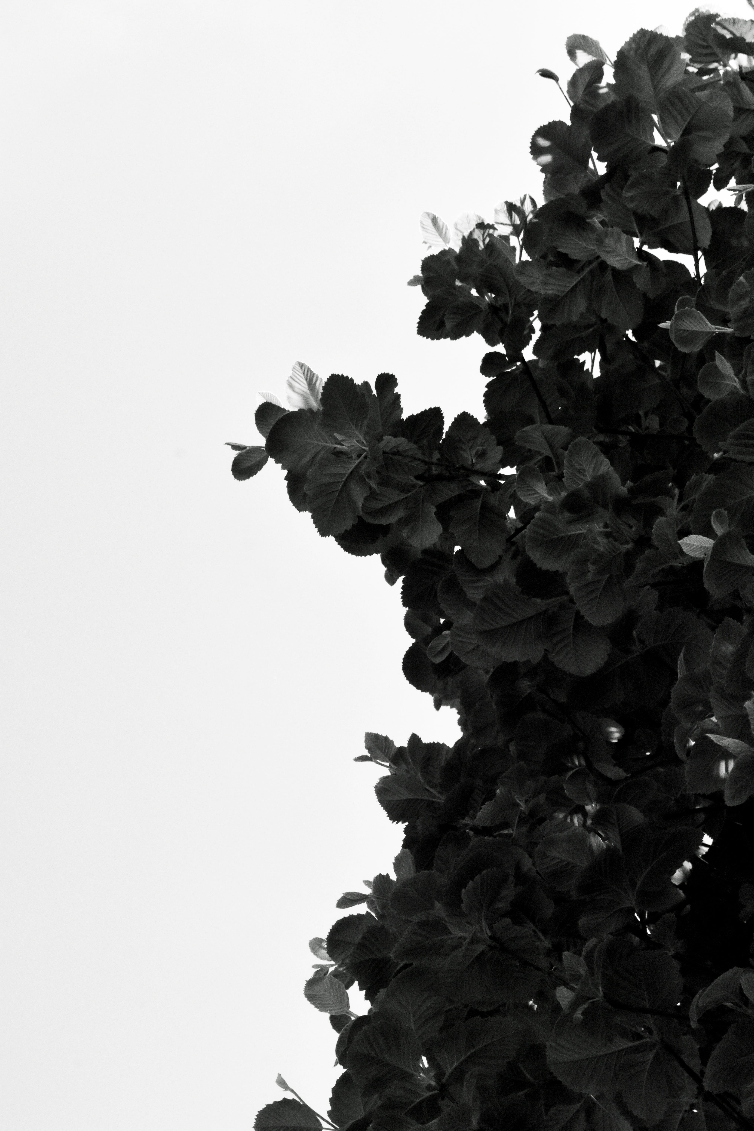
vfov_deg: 37.9
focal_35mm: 52
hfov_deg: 25.8
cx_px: 377
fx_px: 1649
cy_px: 566
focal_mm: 35
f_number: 11
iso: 3200
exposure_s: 1/8000
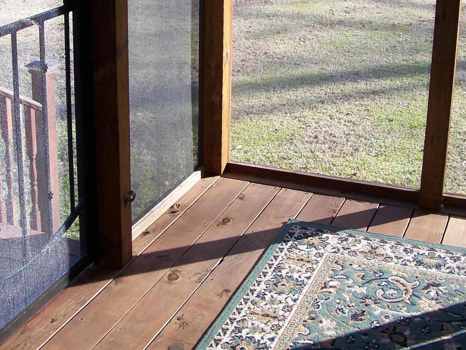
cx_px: 218
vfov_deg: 22.6
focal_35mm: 64
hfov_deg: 30.2
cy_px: 67
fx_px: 862
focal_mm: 6.3
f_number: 2.8
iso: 80
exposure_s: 1/125
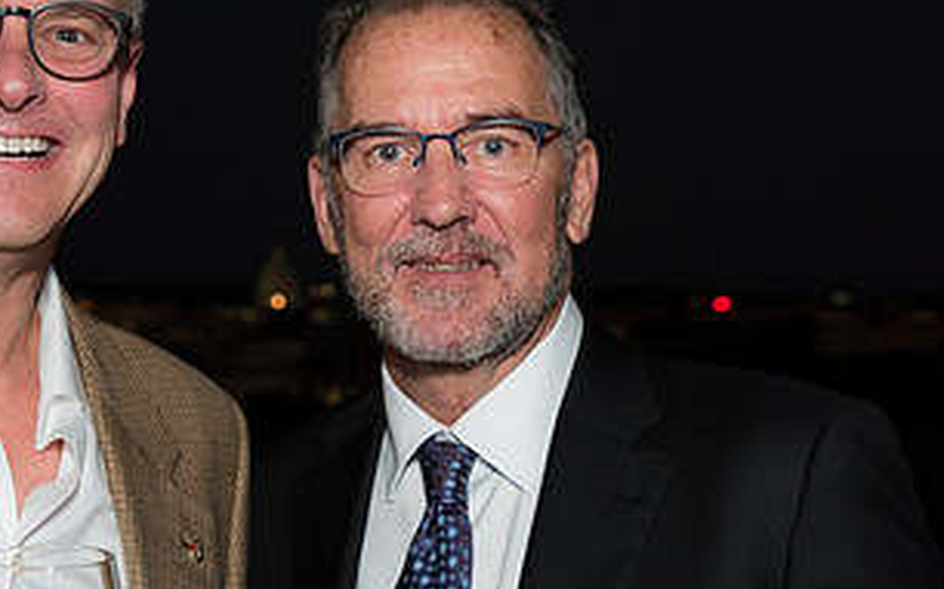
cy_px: 375
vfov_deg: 14.7
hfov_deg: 23.3
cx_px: 376
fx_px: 2289
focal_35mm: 89
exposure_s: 1/125
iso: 800
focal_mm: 46
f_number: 5
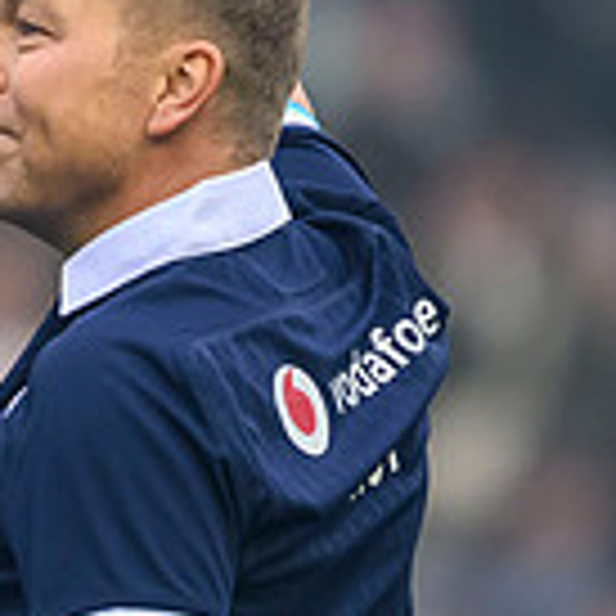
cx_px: -43
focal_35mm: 2774
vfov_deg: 0.6
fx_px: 55849
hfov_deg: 0.6
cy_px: 224
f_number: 4
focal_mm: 560
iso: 3200
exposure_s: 1/2500
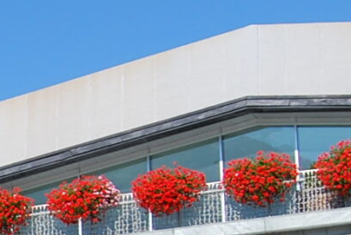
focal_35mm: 171
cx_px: -239
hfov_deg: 11.3
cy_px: 401
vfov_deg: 7.8
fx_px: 1670
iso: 100
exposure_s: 1/250
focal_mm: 18
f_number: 8
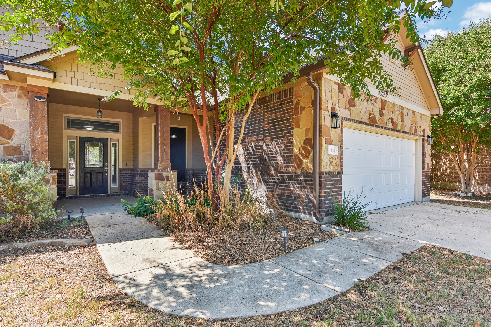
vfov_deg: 67.4
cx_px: 246
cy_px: 164
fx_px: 245
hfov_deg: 90.0
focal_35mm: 18
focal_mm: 18
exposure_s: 1/80
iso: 100
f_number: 8
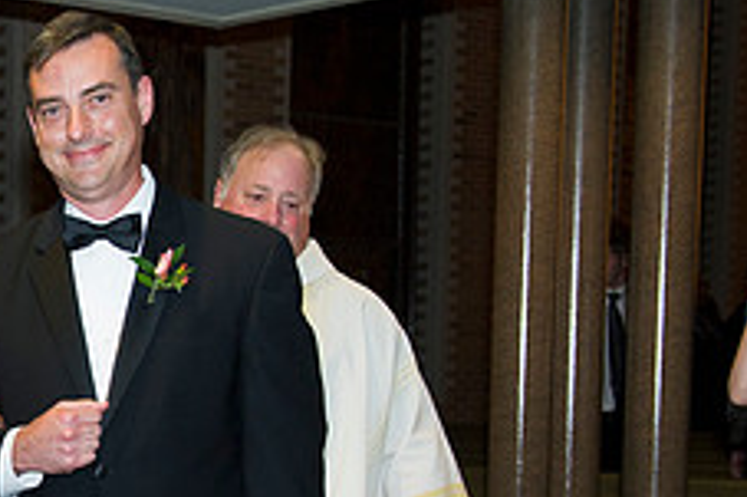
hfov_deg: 21.4
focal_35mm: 87
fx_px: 1804
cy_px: 504
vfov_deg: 15.4
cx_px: -201
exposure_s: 1/80
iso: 1600
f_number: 5
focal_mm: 34
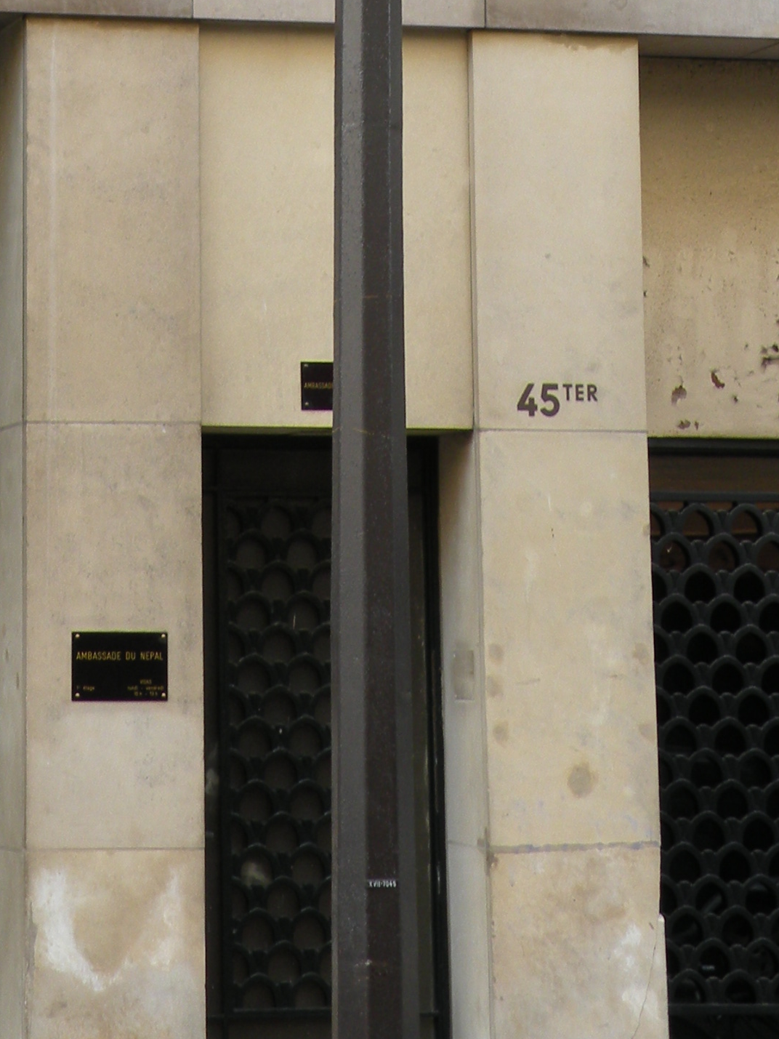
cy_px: -21
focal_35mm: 153
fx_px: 4590
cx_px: 130
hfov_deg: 9.7
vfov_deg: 12.7
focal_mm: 11.9
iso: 64
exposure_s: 1/68.1
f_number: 3.5
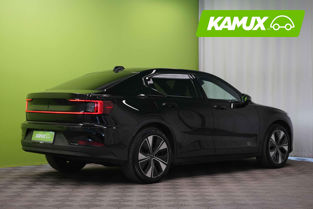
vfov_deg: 20.3
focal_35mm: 67
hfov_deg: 30.1
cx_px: 156
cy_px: 104
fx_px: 582
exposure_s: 1/25
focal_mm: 67
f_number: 7.1
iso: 1250
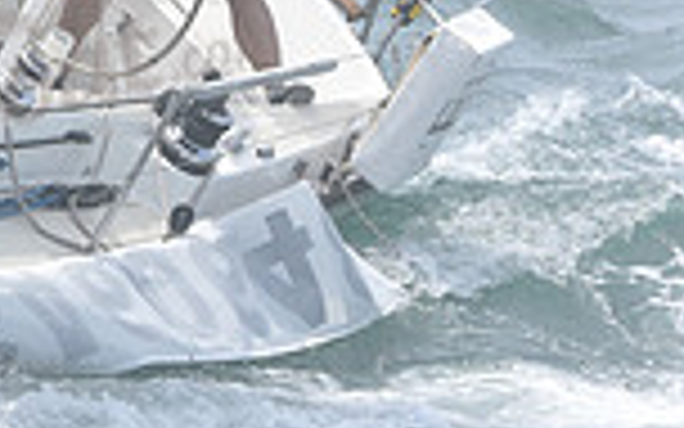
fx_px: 5070
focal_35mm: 272
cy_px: -65
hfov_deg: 7.5
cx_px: -585
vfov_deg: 4.8
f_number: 8
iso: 320
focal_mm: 70
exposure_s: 1/800
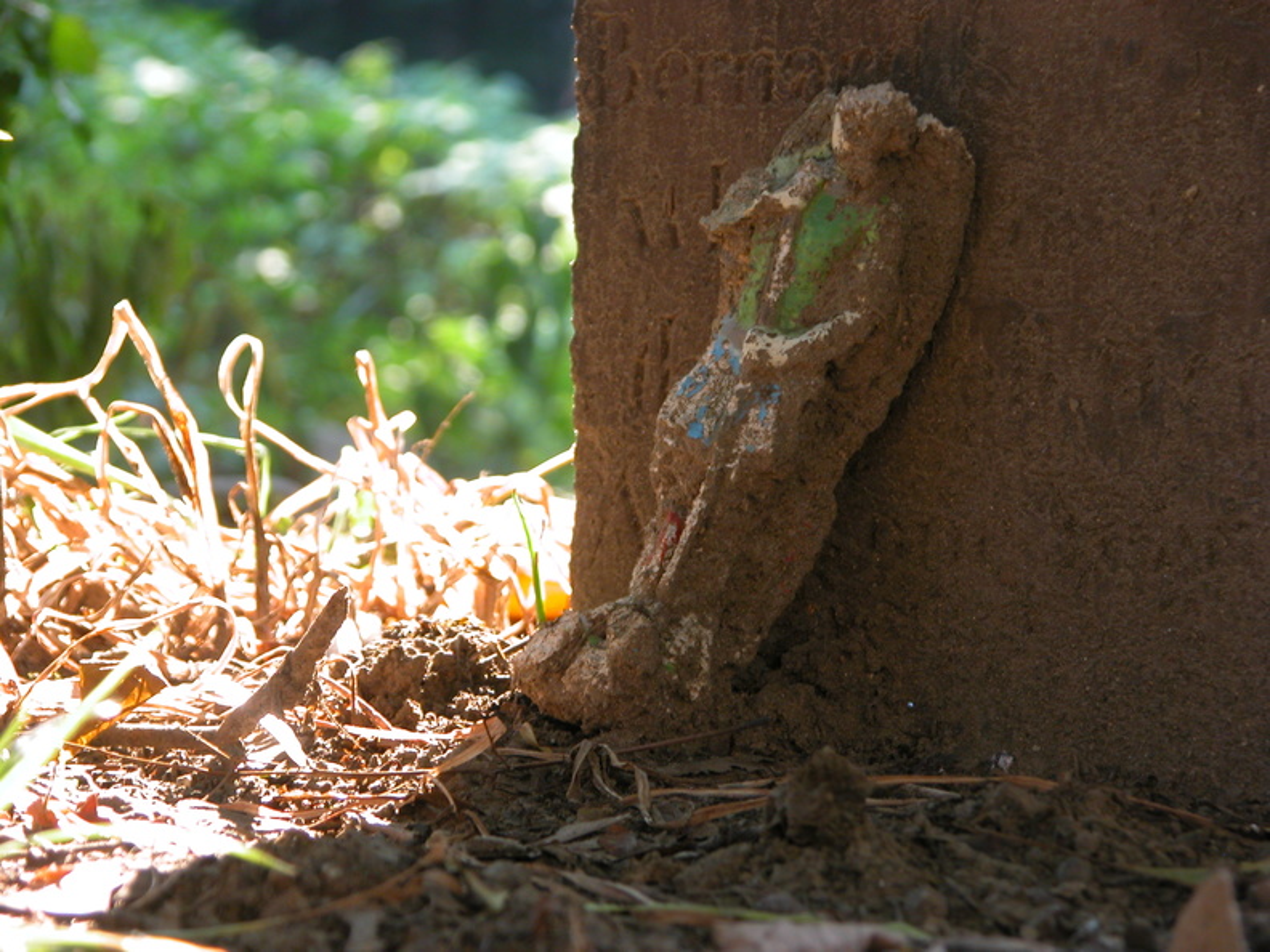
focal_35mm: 161
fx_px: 5907
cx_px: 635
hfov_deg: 12.3
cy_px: 476
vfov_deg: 9.2
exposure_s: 1/27.9
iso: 100
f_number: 3.9
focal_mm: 41.1
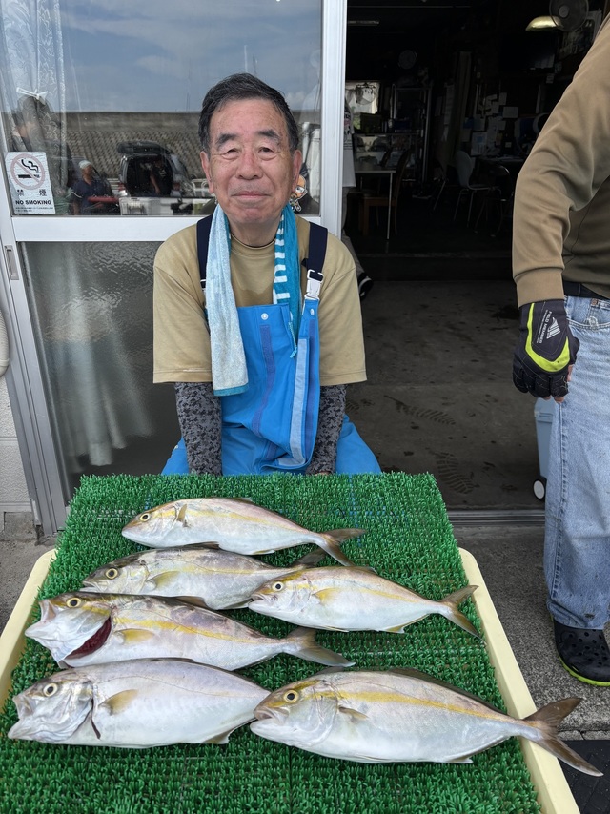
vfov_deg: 67.3
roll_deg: +0.0
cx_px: 305
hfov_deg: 53.0
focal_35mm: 26
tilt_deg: -24.3
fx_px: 611
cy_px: 407
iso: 50
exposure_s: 1/1477
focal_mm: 5.96
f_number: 1.6
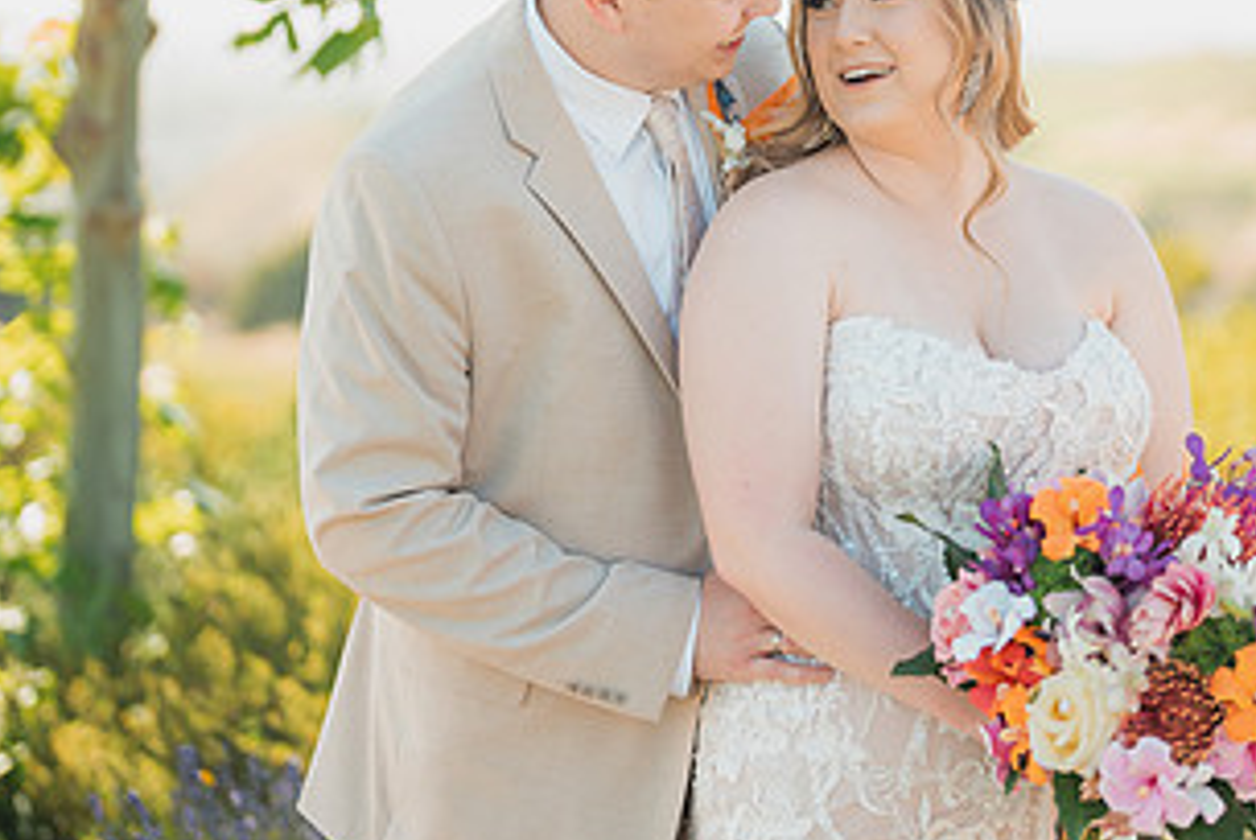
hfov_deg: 21.4
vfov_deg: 14.4
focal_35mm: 95
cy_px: 278
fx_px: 3318
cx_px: 791
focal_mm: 50
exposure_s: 1/1250
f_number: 1.2
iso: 50
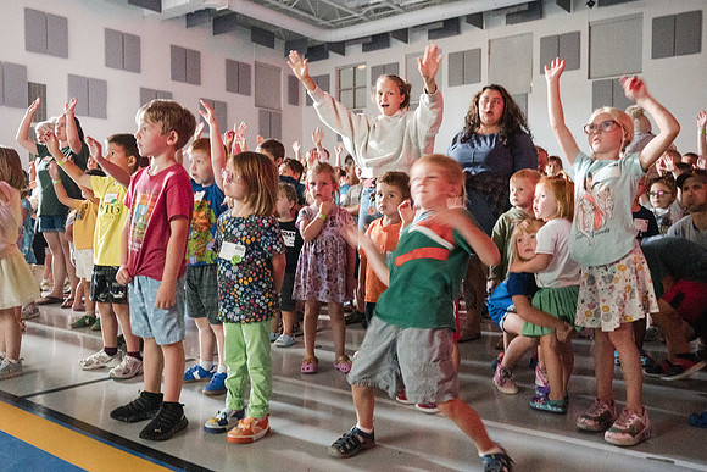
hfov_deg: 60.2
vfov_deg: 42.3
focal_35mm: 31
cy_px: 233
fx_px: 610
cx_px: 352
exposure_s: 1/50
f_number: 4
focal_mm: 30
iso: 25600
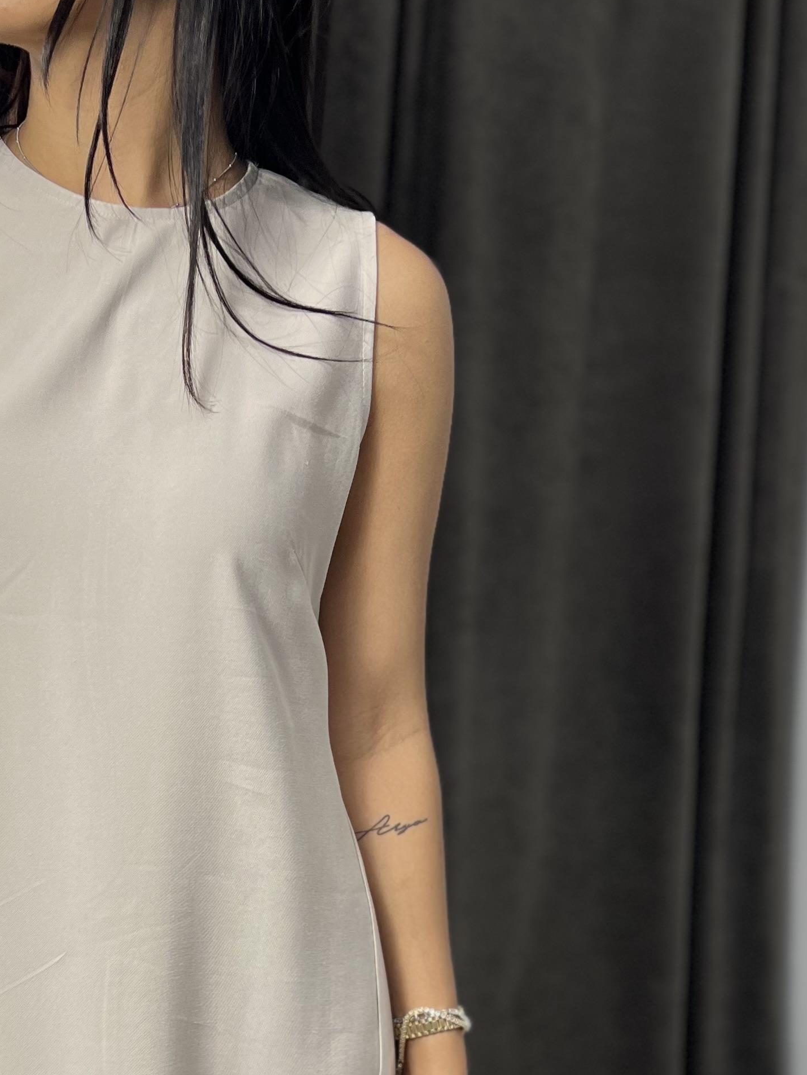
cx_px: 164
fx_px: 1709
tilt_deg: -14.1
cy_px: 851
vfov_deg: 34.0
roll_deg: -0.8
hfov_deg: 26.1
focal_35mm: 55
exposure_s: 1/100
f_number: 1.5
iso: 50
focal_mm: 5.7
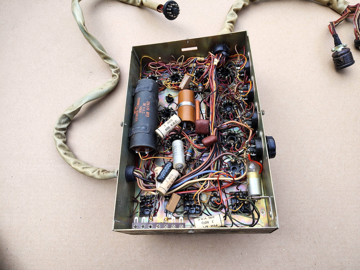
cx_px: 180
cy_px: 135
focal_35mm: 24
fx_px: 250
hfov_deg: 71.6
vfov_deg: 56.8
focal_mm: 5.56
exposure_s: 1/318
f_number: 1.8
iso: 100
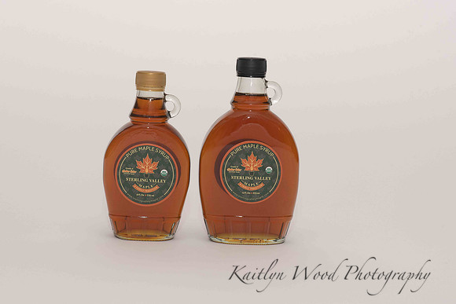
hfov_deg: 23.9
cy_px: 152
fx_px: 1077
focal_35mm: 85
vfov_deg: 16.1
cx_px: 228
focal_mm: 85
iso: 400
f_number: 13
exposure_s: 1/100
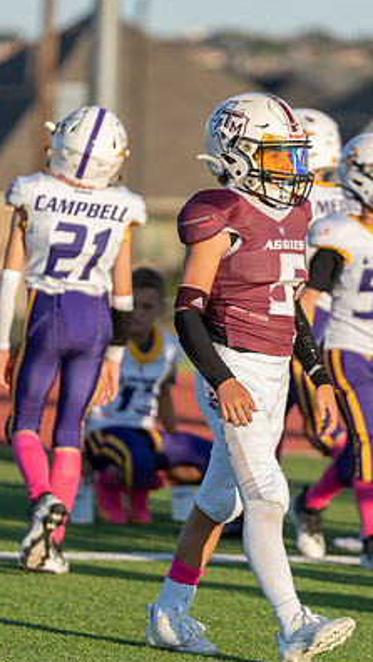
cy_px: 331
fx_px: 6412
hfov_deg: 3.3
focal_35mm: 365
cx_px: 190
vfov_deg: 5.9
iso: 125
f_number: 2.8
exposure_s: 1/1250
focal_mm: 191
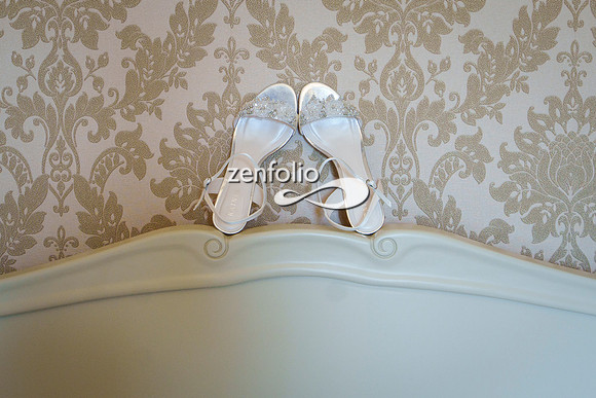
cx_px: 288
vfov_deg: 21.9
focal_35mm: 62
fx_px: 1023
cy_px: 116
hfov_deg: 32.5
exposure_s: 1/200
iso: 800
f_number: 4
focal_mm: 35
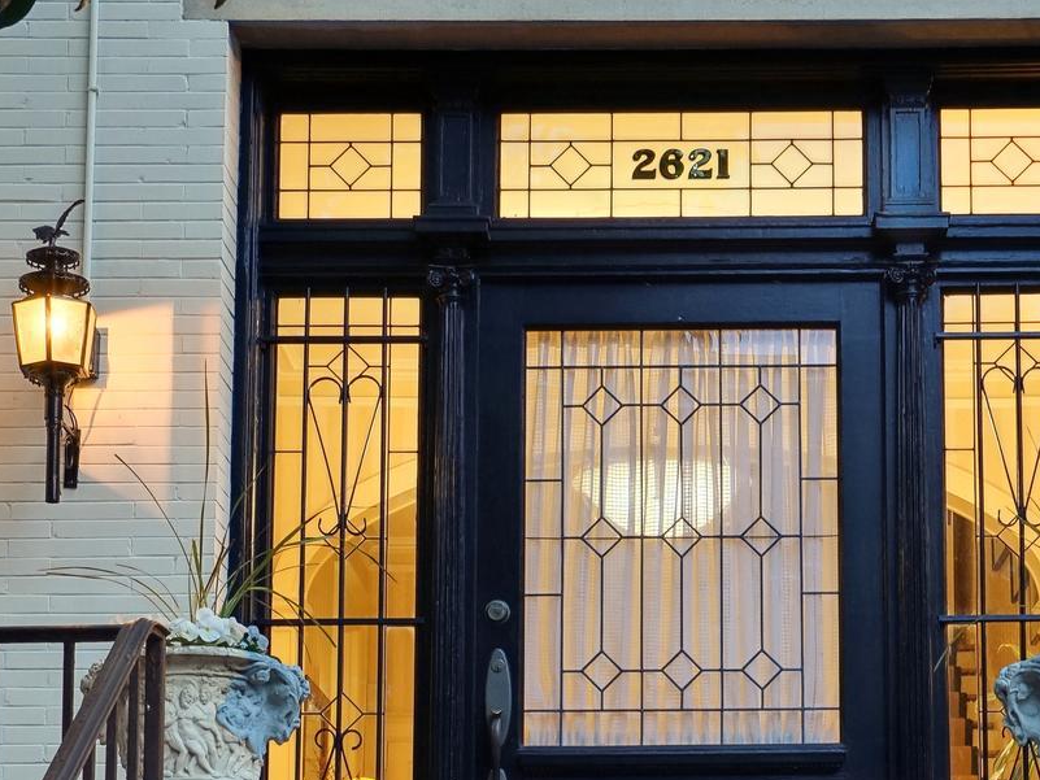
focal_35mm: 86
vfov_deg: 16.9
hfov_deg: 22.7
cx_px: 657
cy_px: 739
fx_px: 2584
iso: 800
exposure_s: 1/40
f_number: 7.1
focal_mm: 35
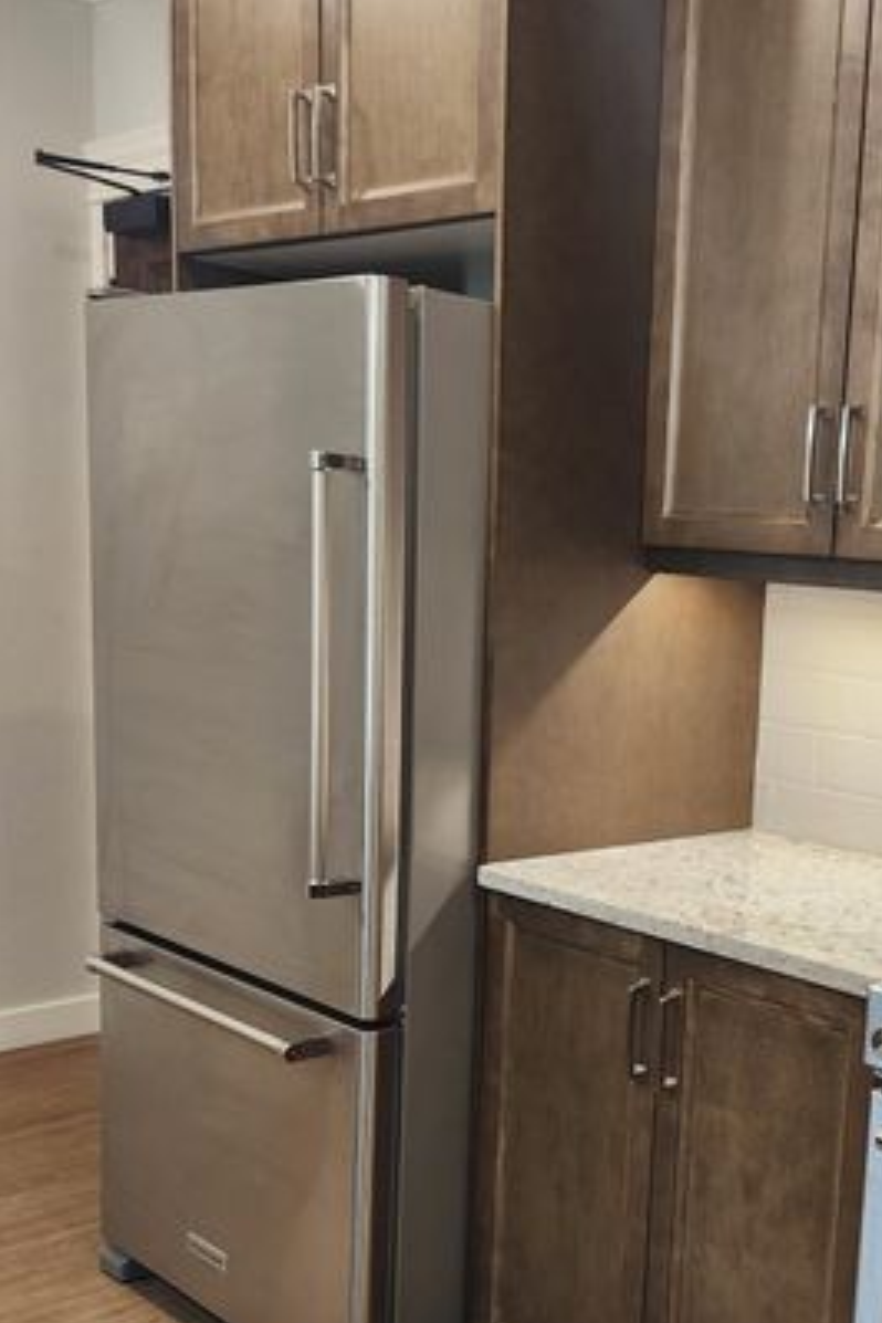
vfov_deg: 48.0
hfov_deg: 31.6
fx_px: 1470
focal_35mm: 40
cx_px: 819
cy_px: 837
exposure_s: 1/120
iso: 250
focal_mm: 5.4
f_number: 1.8
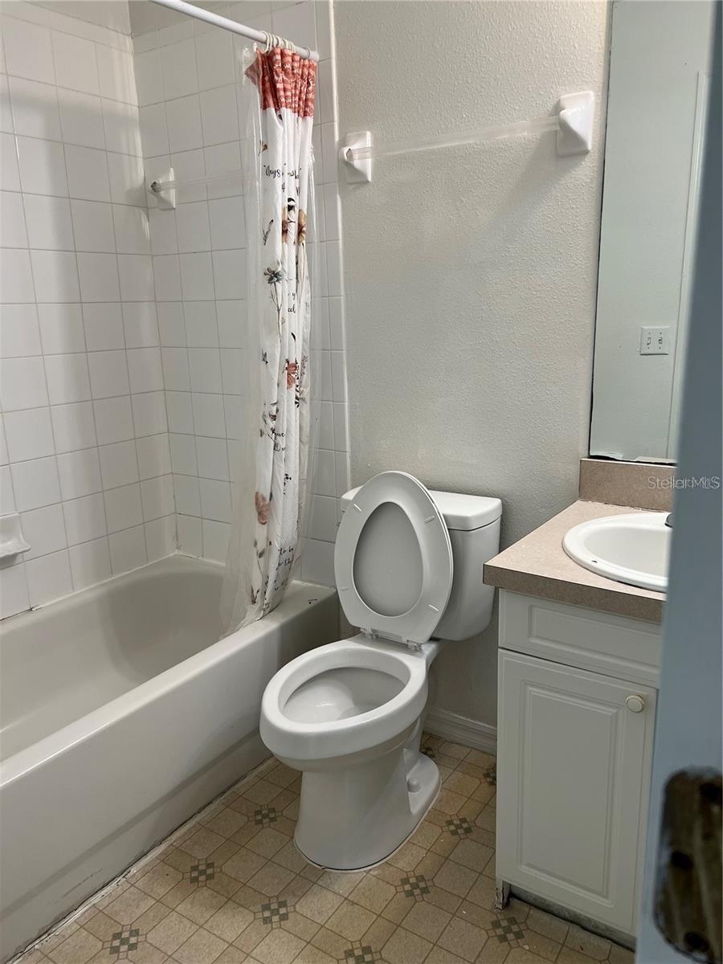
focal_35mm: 26
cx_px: 362
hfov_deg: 53.1
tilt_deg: -14.0
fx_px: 724
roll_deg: +1.4
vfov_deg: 67.3
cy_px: 482
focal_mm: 5.7
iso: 80
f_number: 1.5
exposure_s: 1/120
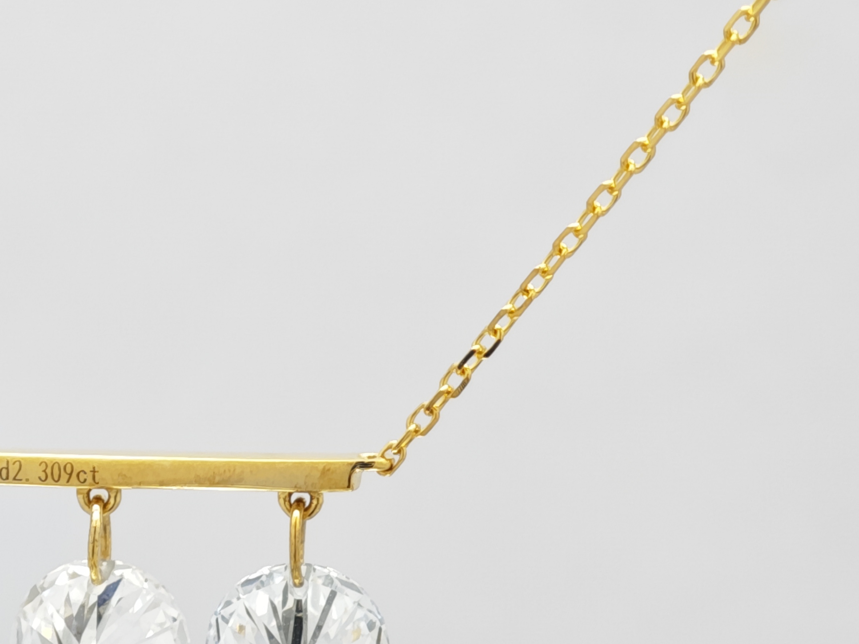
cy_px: 537
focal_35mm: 202
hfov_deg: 9.8
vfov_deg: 7.3
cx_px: 128
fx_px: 5012
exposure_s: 1/80
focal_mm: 9
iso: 64
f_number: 2
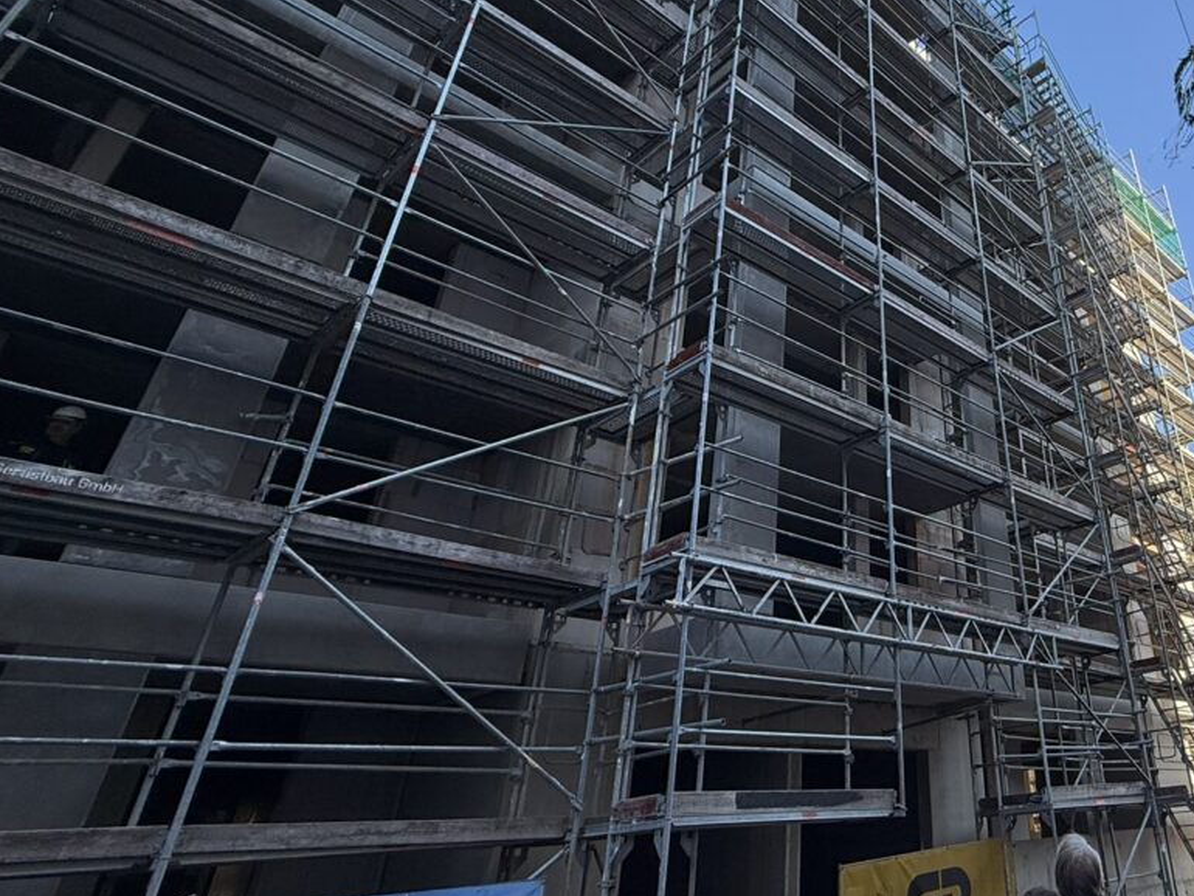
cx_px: 961
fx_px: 828
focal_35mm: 24
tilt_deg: +32.2
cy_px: 330
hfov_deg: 65.0
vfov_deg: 56.1
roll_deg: +5.4
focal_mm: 2.22
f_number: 2.2
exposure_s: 1/475
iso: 50
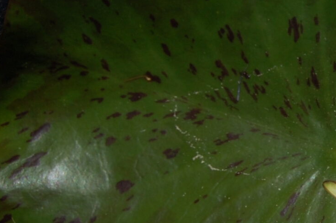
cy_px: 148
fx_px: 1958
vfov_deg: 6.5
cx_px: 565
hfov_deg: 9.4
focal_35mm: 210
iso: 200
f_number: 13
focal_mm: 40
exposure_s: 1/640
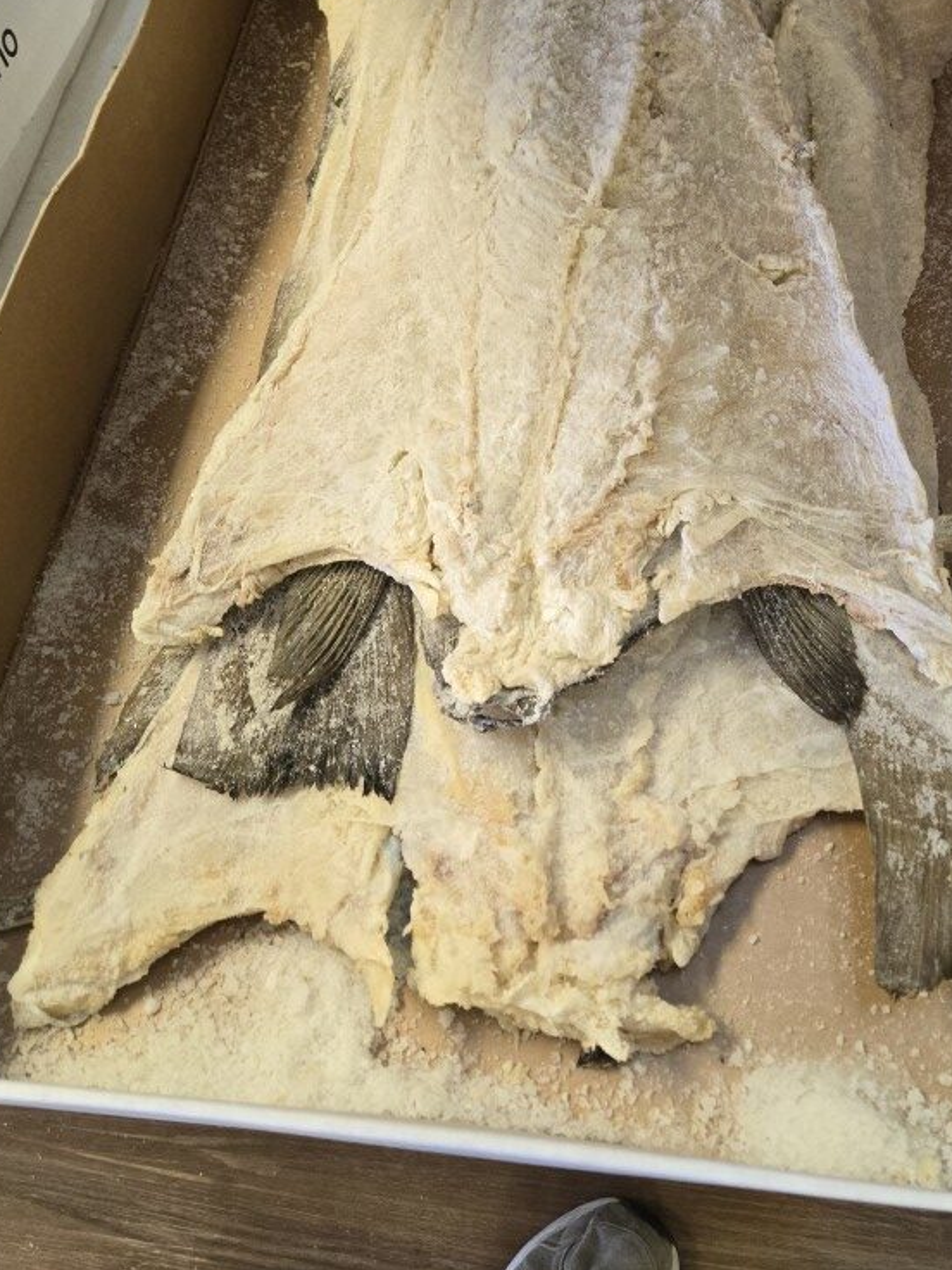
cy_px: 392
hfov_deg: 43.7
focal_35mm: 32
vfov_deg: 55.3
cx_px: 611
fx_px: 1173
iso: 250
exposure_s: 1/120
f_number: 1.8
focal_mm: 5.4
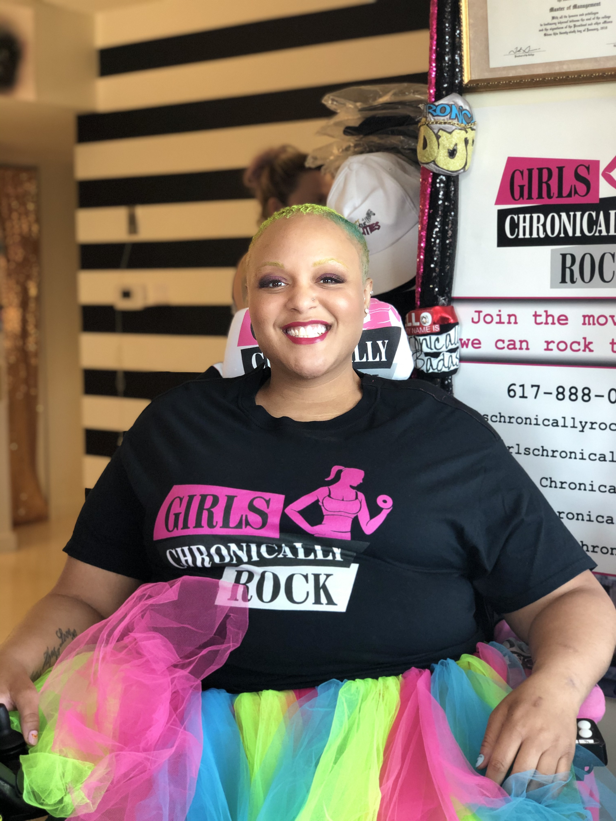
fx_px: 1234
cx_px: 308
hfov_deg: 28.0
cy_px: 410
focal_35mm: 52
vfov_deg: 36.8
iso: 125
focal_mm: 6
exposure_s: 1/40
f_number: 2.4
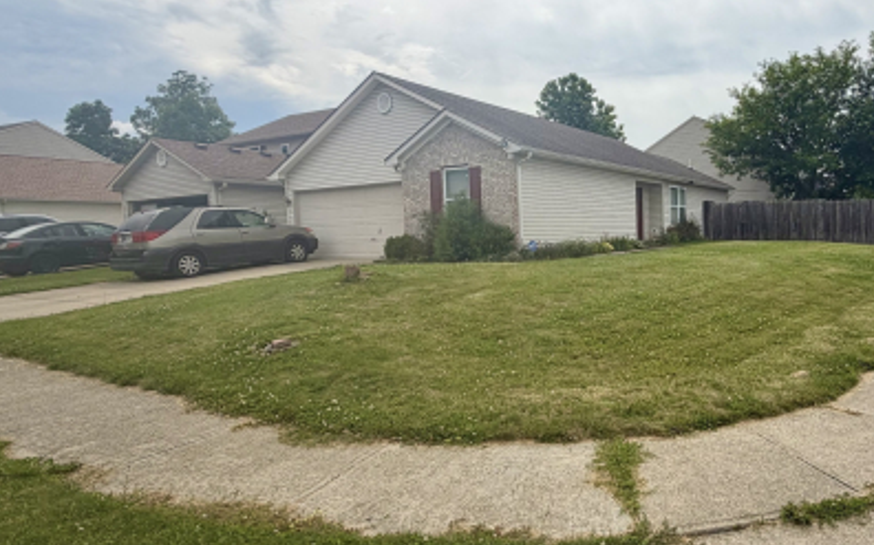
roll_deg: +2.0
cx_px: 619
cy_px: 271
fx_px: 595
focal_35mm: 25
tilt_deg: -4.0
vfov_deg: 49.2
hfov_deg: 69.3
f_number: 2.2
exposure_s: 1/1464
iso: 20
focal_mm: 2.22
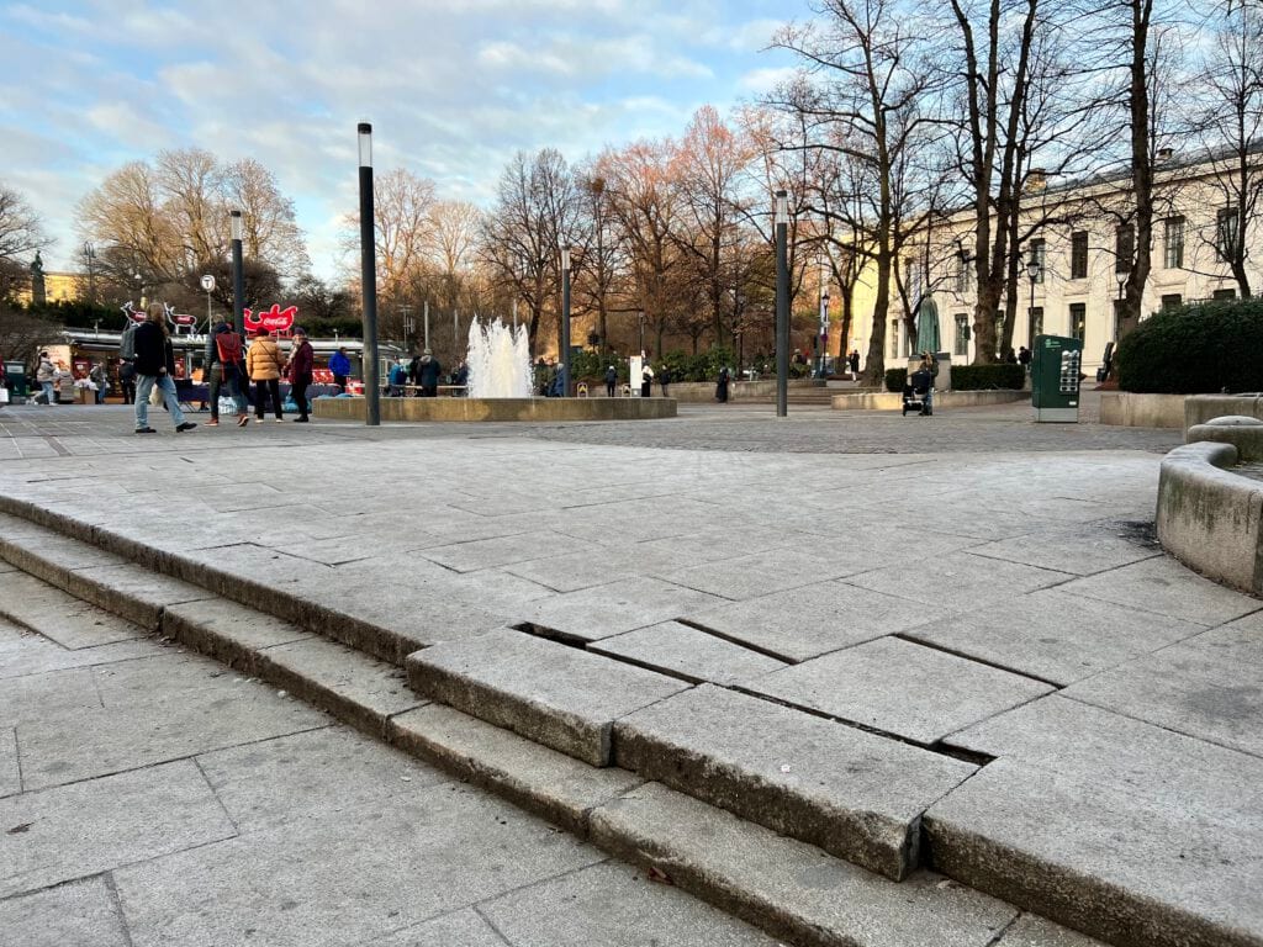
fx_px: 949
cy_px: 474
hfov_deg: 67.3
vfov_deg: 53.1
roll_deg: +1.1
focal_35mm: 26
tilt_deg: -4.4
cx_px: 632
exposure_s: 1/678
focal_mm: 5.7
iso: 50
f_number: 1.5
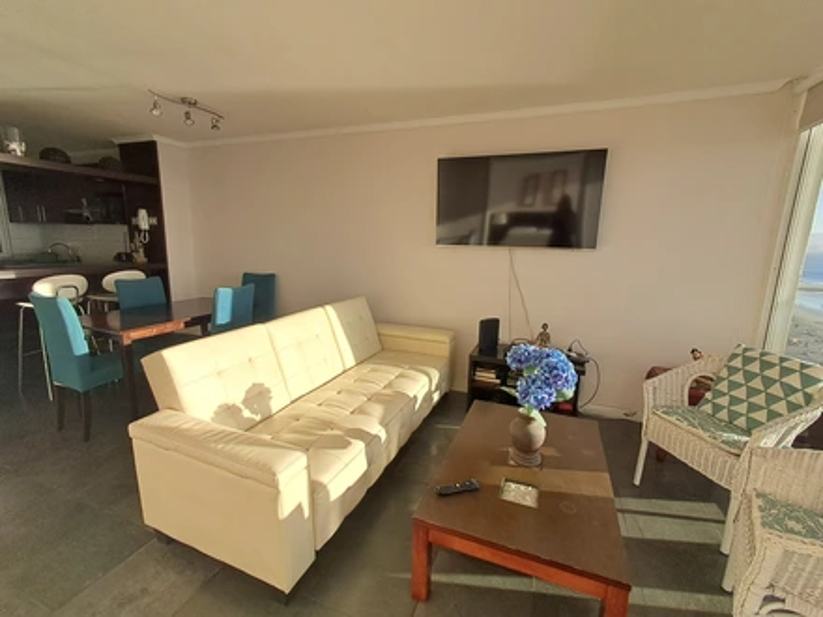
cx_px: 412
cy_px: 308
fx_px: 380
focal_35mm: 16
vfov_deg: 78.1
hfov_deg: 94.5
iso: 40
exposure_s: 1/913
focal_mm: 1.64
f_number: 2.2
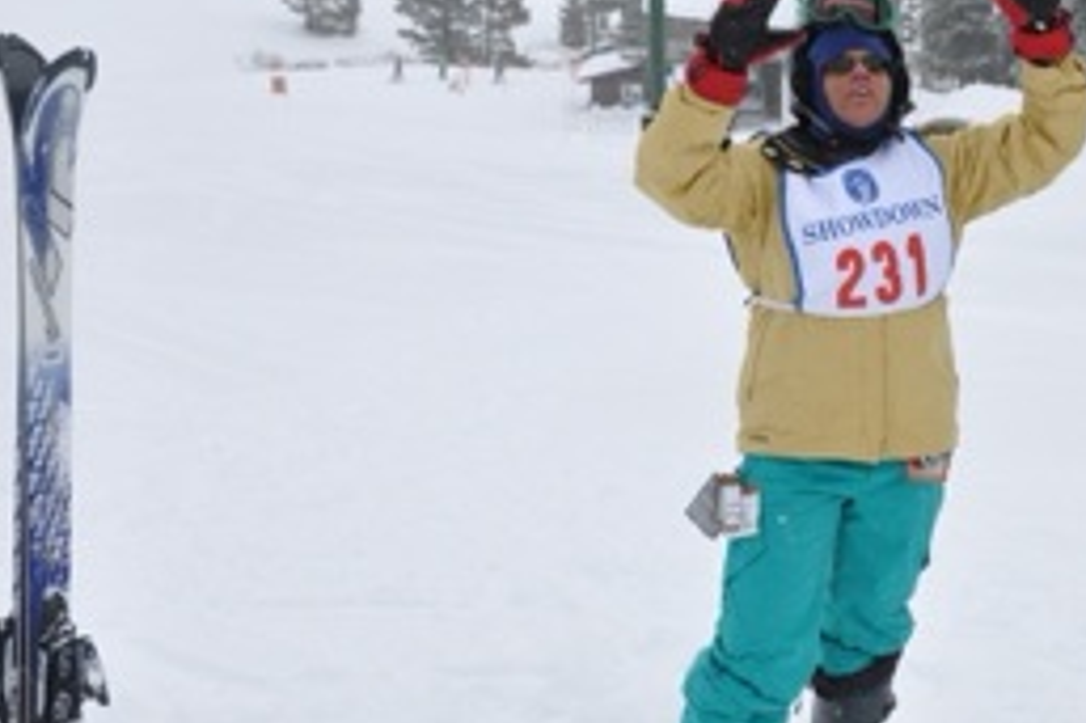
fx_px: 2532
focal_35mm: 84
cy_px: 366
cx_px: 976
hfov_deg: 23.6
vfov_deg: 16.2
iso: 200
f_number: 9
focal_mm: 30
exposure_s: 1/320
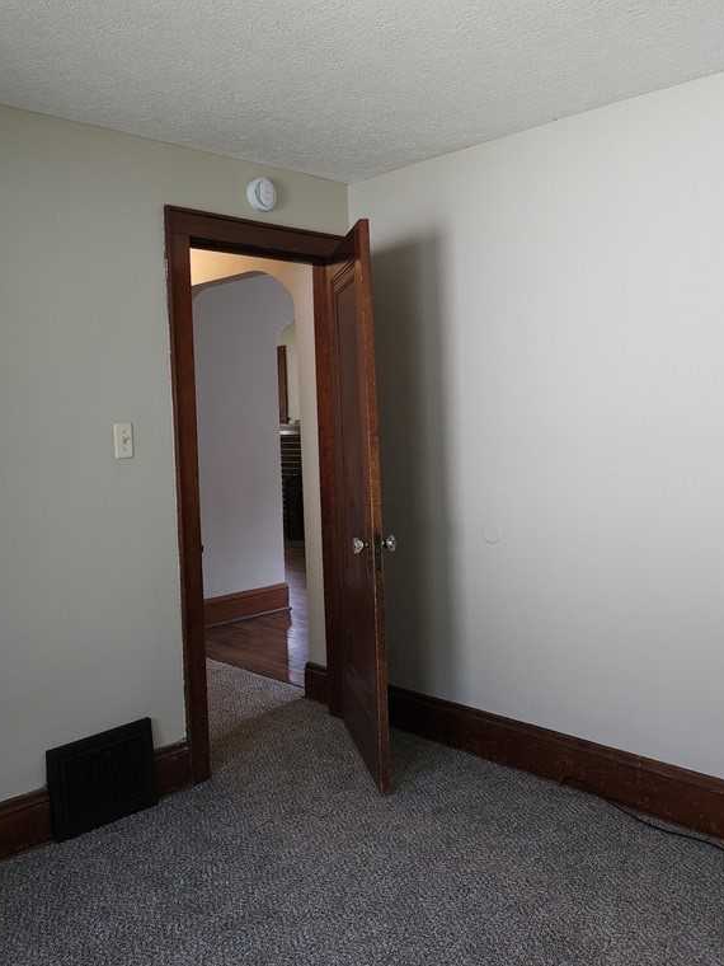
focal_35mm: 31
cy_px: 446
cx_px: 314
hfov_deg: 45.3
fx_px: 864
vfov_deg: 58.3
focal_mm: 5.4
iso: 125
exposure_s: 1/60
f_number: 1.8
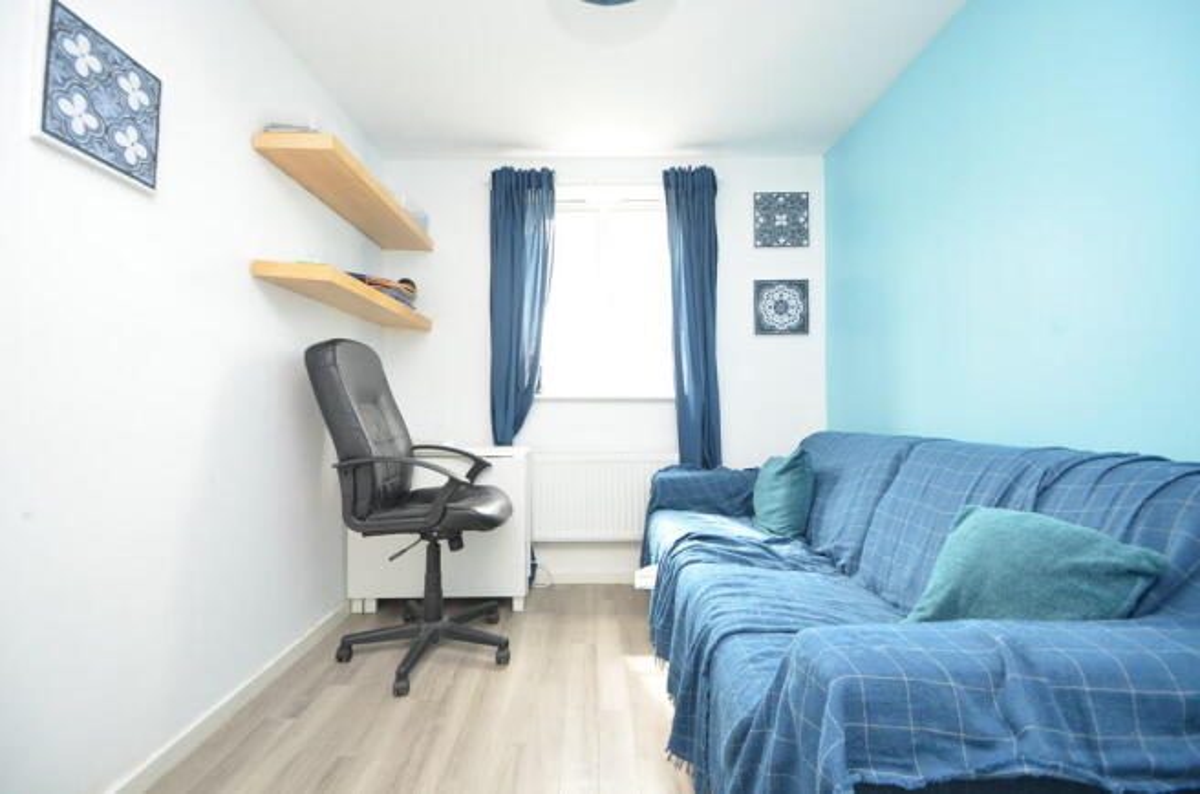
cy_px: 397
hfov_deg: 100.5
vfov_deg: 77.0
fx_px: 499
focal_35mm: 15
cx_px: 600
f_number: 4
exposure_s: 1/60
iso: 360
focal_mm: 10
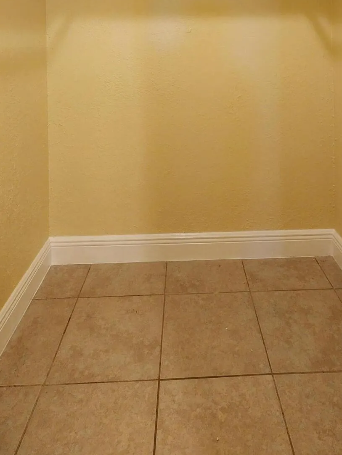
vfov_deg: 59.9
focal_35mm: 24
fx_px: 316
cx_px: 201
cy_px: 39
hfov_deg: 56.5
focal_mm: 2.2
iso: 125
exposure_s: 1/60
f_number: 2.2
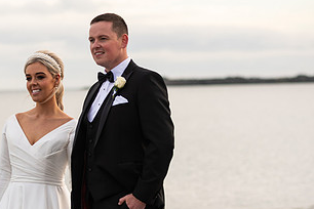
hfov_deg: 9.7
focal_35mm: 212
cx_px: 37
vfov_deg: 6.5
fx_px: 1849
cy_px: 142
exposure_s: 1/200
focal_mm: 112
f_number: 3.5
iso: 80
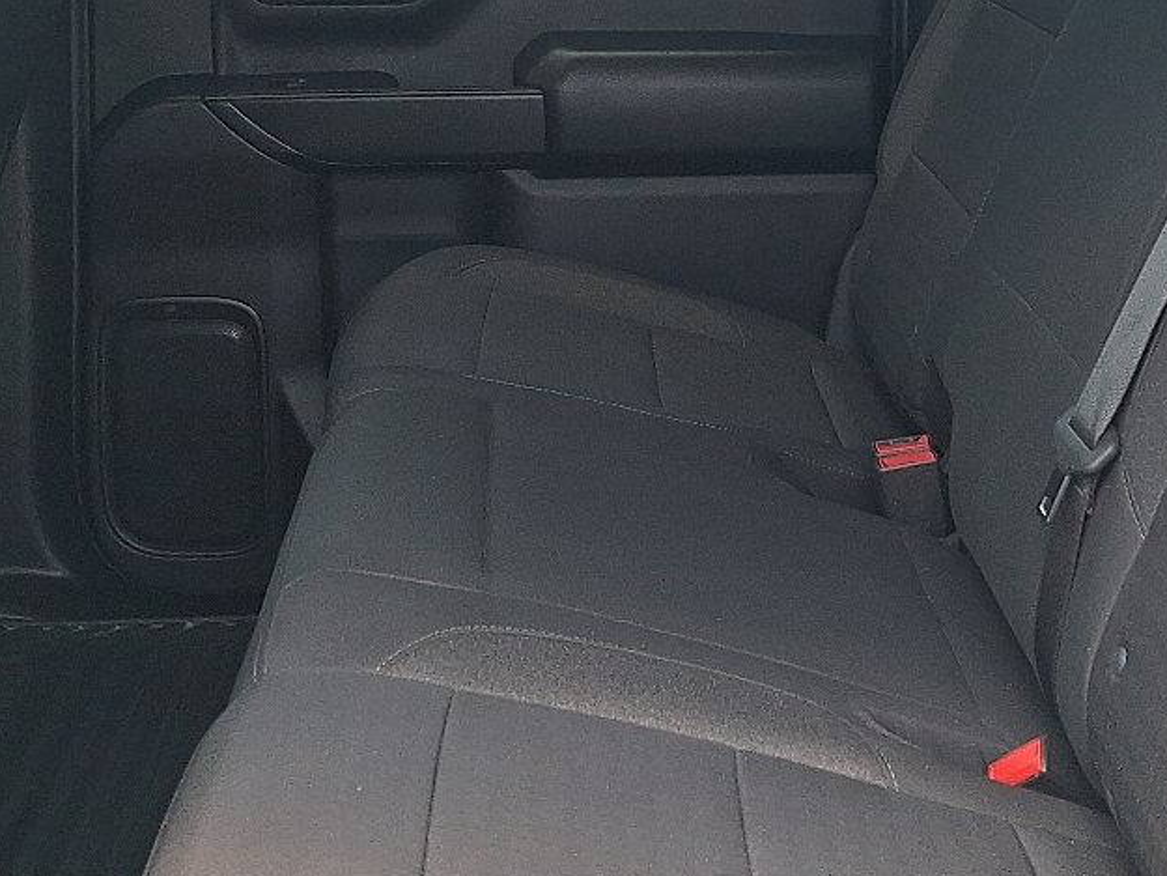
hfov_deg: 30.1
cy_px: 191
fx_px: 2158
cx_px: 741
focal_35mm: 64
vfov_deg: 22.7
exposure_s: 1/175
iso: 30
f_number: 1.8
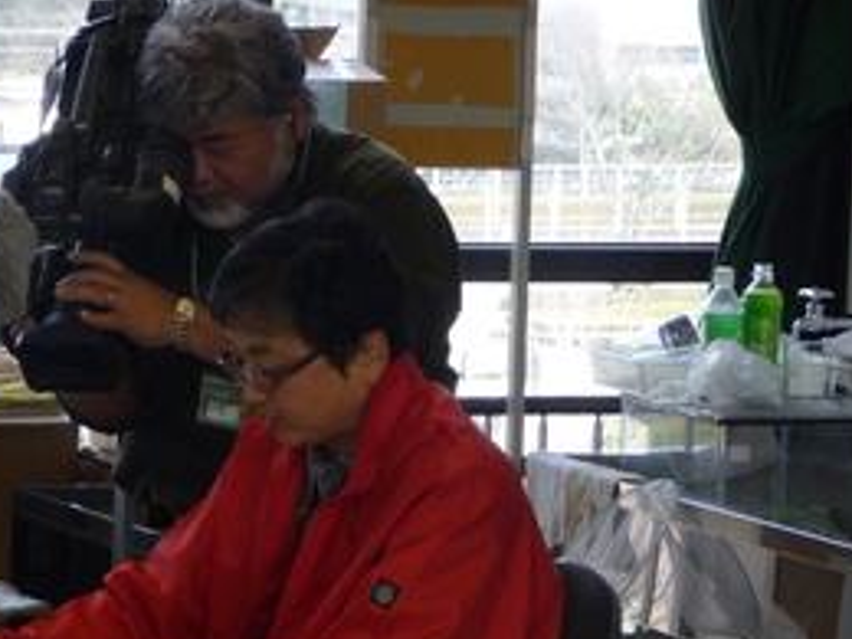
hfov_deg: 9.1
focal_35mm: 217
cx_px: 239
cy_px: 436
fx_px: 5341
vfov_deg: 6.8
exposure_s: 1/40
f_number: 4.8
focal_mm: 24.1
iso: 400
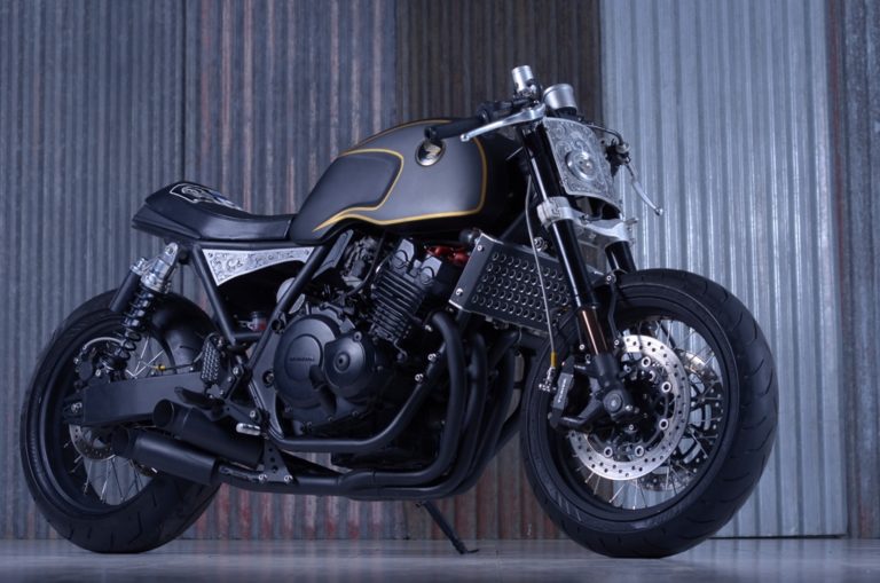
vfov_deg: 10.7
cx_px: 440
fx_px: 3111
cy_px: 292
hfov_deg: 16.1
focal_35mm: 128
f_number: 7.1
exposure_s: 1/160
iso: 100
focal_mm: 85
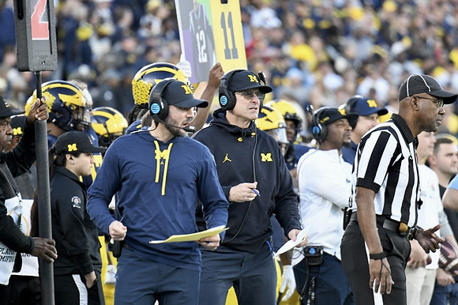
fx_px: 7629
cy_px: 152
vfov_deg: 2.3
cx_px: 229
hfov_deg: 3.4
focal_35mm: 600
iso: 3200
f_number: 5.6
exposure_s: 1/640
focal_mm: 400
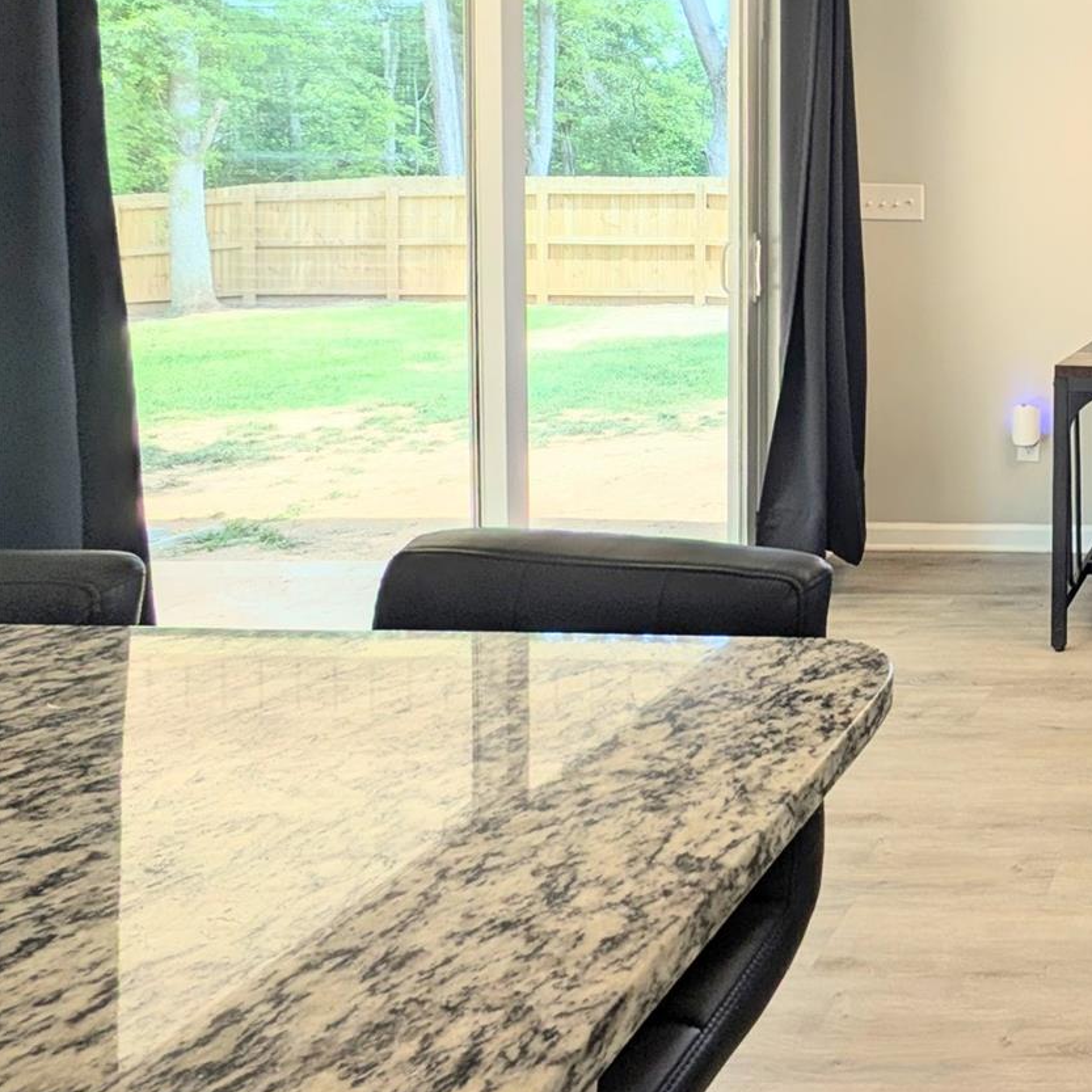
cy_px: 224
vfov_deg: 56.7
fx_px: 928
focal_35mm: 26
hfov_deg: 40.6
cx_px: 1333
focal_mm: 2.23
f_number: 1.95
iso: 41
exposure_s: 1/365
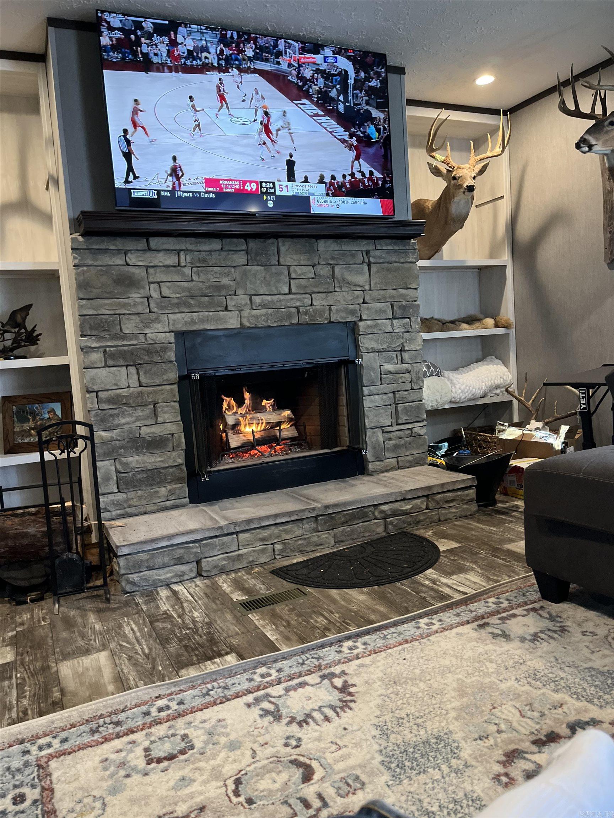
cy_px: 409
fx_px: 615
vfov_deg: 67.3
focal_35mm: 26
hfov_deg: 53.1
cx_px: 307
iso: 250
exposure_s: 1/60
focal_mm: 5.1
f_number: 1.6
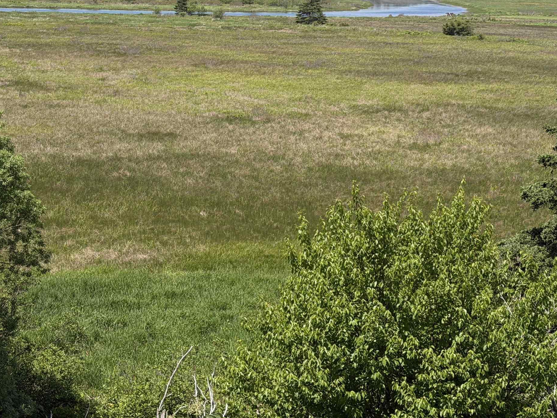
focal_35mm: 80
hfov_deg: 24.4
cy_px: 75
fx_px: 1287
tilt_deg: -4.6
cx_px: 283
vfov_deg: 18.2
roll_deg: -1.8
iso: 64
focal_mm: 6.76
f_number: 1.78
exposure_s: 1/5208
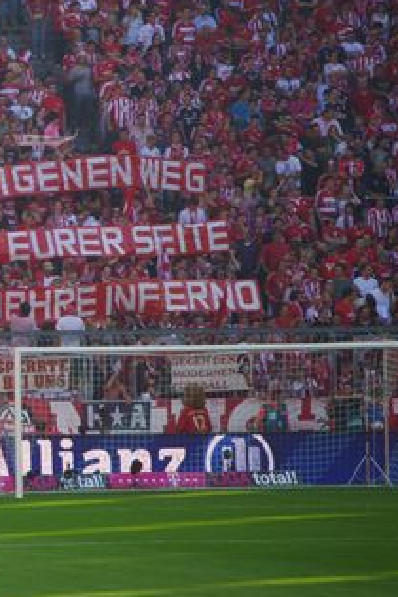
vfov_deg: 5.1
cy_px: 248
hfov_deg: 3.4
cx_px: -125
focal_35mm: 407
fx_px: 6749
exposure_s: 1/90
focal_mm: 150
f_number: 5.6
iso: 100
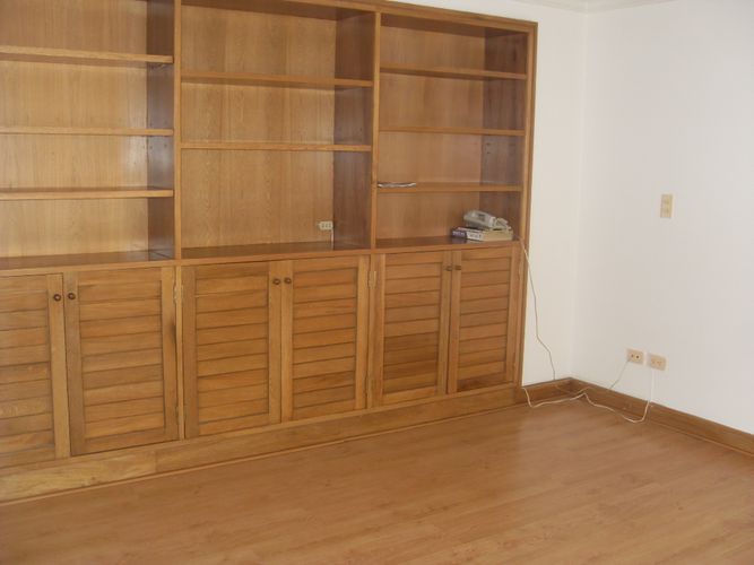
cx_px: 377
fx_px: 806
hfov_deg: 50.1
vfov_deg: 38.7
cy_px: 282
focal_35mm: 37
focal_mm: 6.3
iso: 160
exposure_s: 1/45
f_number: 2.8
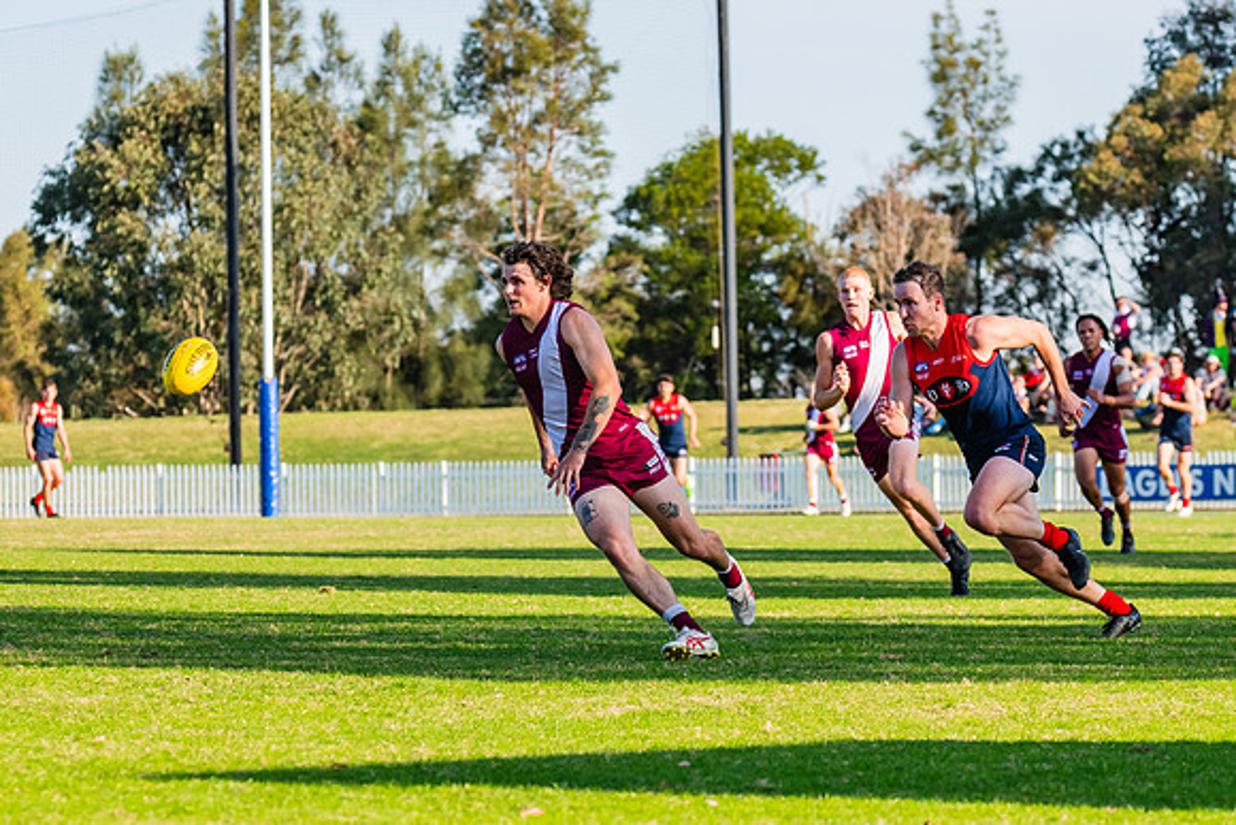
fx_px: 7805
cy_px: 407
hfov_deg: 9.1
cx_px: 524
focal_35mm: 227
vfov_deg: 6.0
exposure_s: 1/1250
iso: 800
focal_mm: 195
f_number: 9
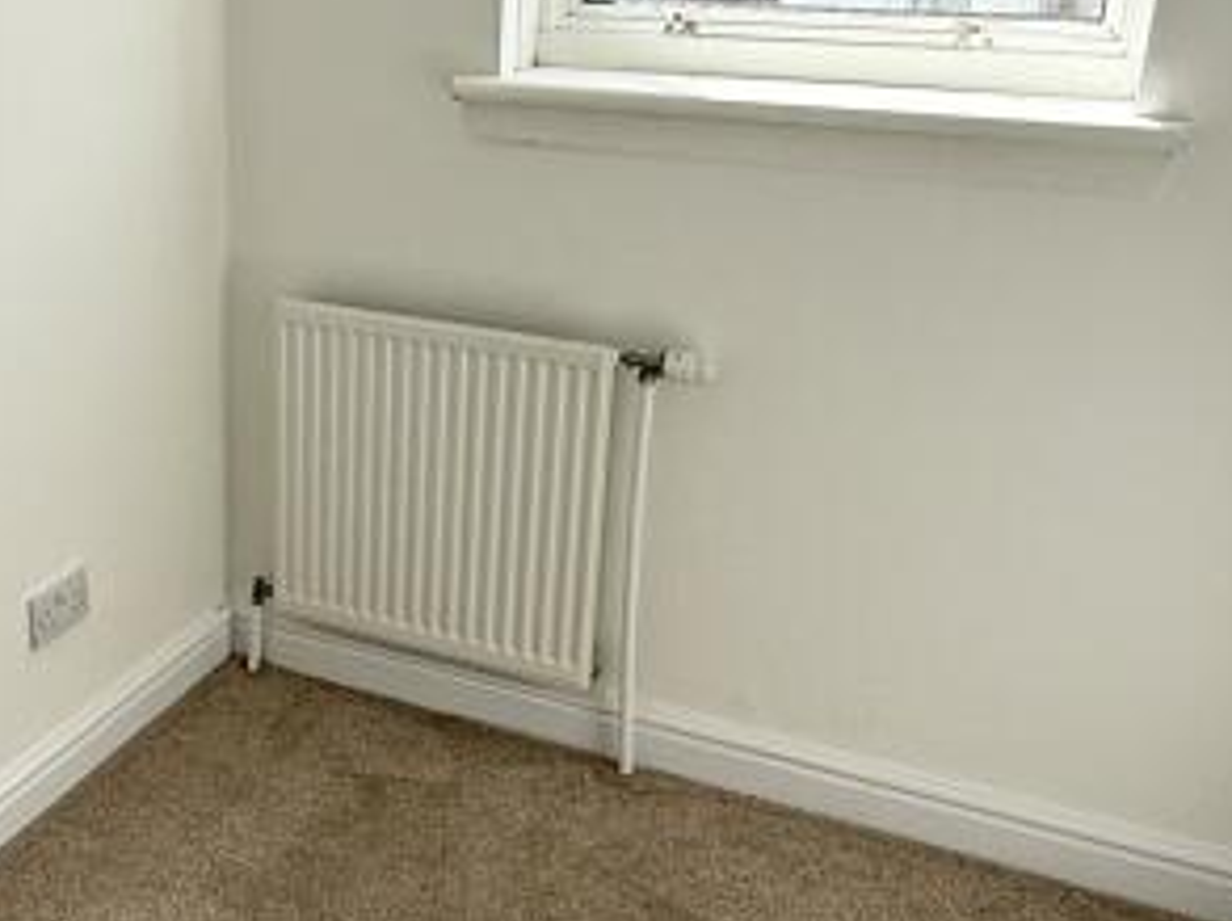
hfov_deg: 37.1
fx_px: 1742
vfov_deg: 29.6
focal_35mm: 49
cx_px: 185
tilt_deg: -21.4
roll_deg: +0.9
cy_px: 437
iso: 50
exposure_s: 1/518
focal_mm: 2.22
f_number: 2.2
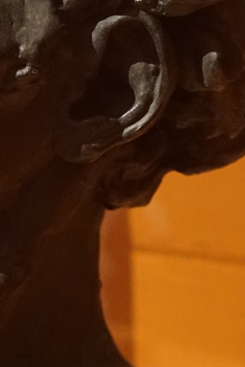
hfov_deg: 12.4
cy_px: 120
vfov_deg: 18.7
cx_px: -1
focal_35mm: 109
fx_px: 1112
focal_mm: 40
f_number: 4
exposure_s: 1/100
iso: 12800
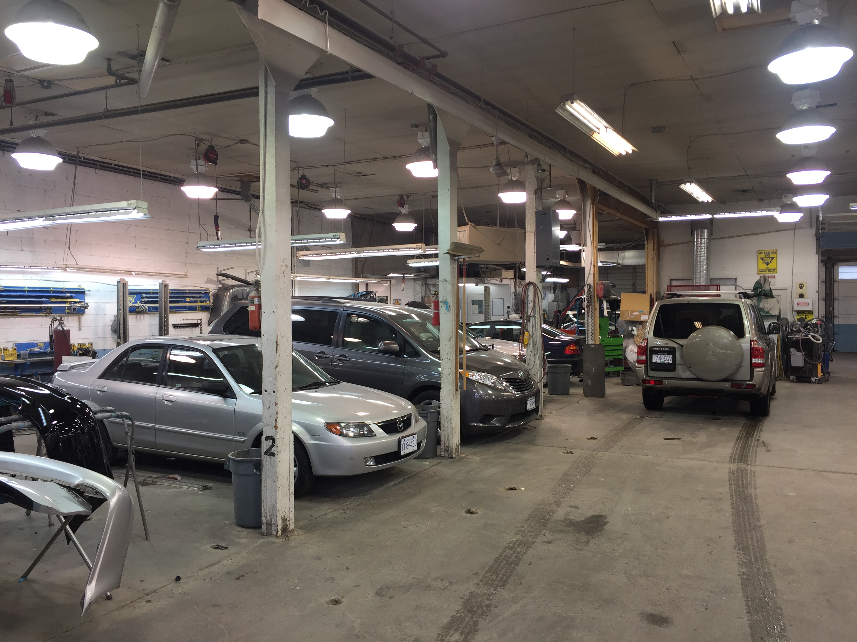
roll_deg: +0.2
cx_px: 428
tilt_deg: -0.5
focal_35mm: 29
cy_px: 321
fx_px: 718
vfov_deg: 48.2
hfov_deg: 61.7
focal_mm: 4.15
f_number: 2.2
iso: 32
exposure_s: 1/40
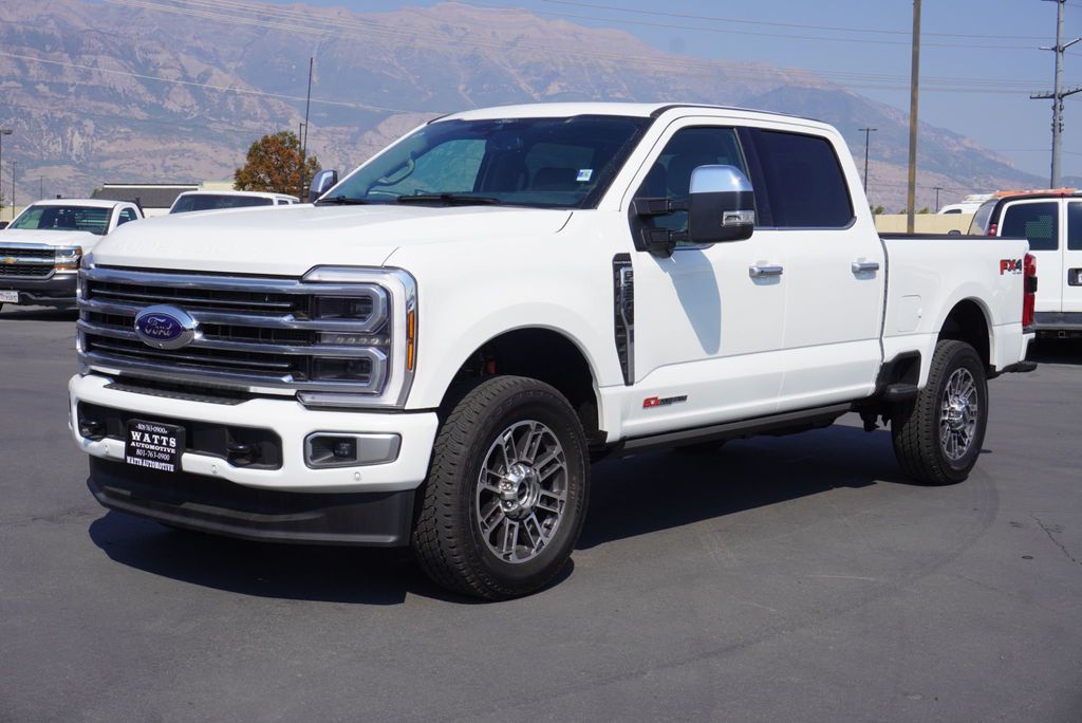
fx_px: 1443
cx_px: 541
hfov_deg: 41.1
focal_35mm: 48
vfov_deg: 28.1
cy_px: 362
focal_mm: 32
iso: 100
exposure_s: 1/200
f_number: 11
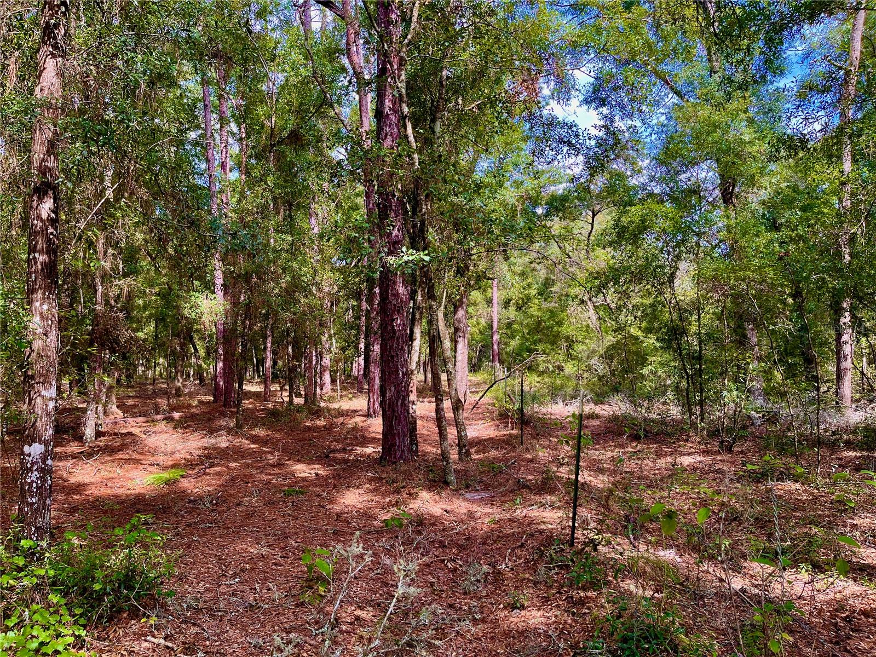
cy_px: 328
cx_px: 438
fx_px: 658
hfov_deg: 67.3
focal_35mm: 26
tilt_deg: +3.4
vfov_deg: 53.1
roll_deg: -0.1
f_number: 1.6
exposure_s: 1/310
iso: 50
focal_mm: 5.1
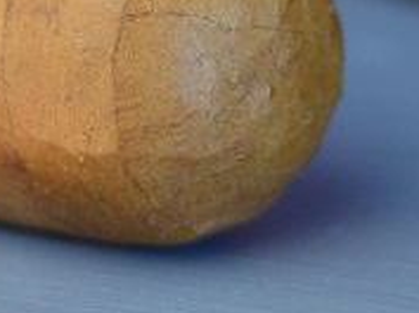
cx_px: 157
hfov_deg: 7.7
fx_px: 3111
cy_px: 26
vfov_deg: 5.7
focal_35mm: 258
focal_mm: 55
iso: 1250
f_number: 7.1
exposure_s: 1/30
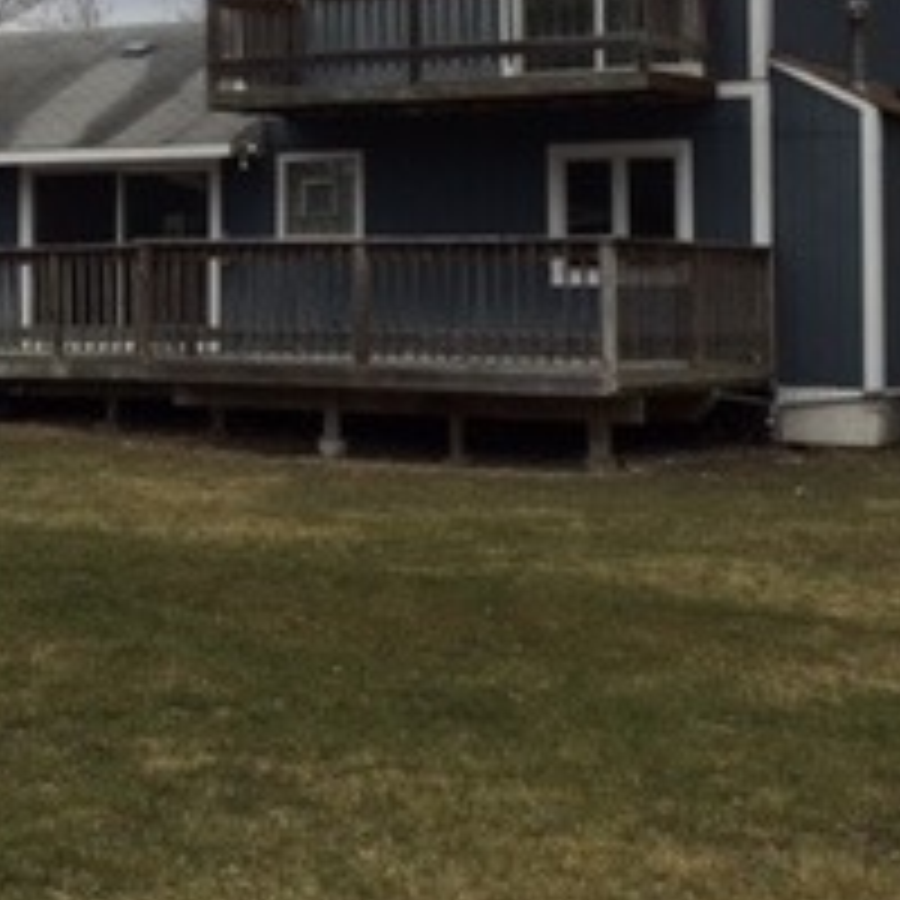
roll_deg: -0.6
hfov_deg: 20.0
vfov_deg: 20.9
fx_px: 2412
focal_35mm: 82
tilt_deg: +4.8
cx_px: -130
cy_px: 194
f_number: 2.2
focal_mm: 4.15
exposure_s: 1/284
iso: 32
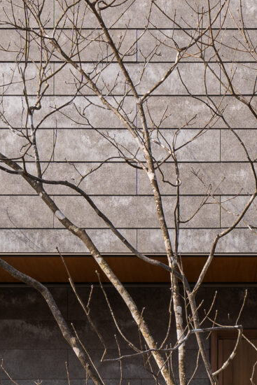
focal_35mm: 121
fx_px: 1295
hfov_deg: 11.3
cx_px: 203
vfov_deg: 16.0
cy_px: 512
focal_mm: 26
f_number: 9
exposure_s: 1/100
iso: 100
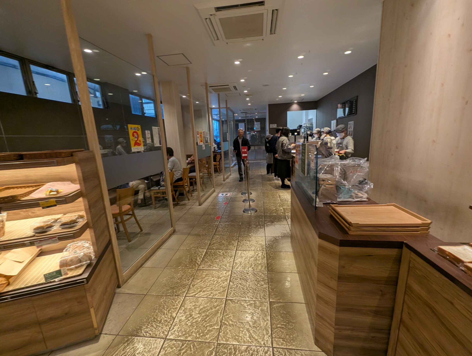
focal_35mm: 13
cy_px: 178
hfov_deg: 106.1
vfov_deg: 90.1
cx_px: 236
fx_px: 178
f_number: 2.2
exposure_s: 1/100
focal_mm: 1.95
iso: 113
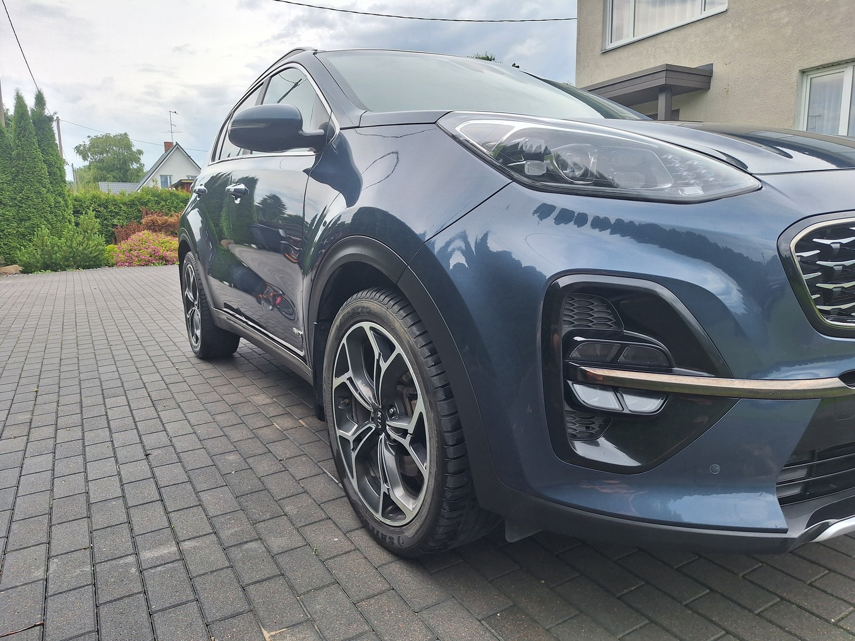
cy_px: 320
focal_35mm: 23
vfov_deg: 58.9
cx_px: 428
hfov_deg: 73.9
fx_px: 568
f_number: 1.8
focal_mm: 5.54
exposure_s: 1/473
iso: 40
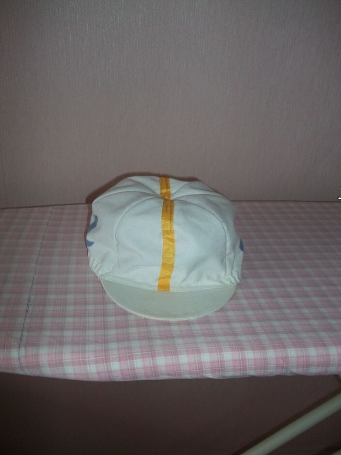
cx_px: 170
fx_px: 420
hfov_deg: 44.2
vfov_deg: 56.8
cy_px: 228
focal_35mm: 32
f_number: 2.9
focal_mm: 5.7
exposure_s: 1/30
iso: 80
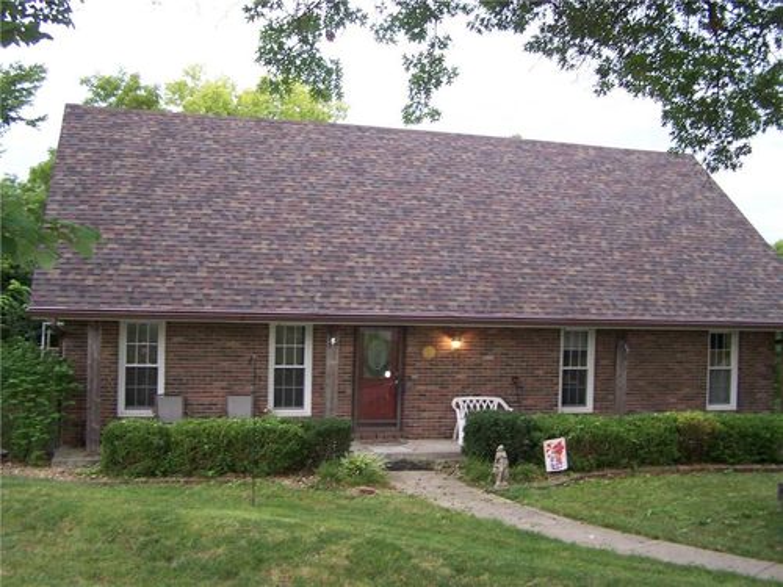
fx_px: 860
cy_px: 294
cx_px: 392
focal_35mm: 38
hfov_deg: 49.0
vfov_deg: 37.7
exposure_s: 1/60
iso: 140
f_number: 2.8
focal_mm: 6.3
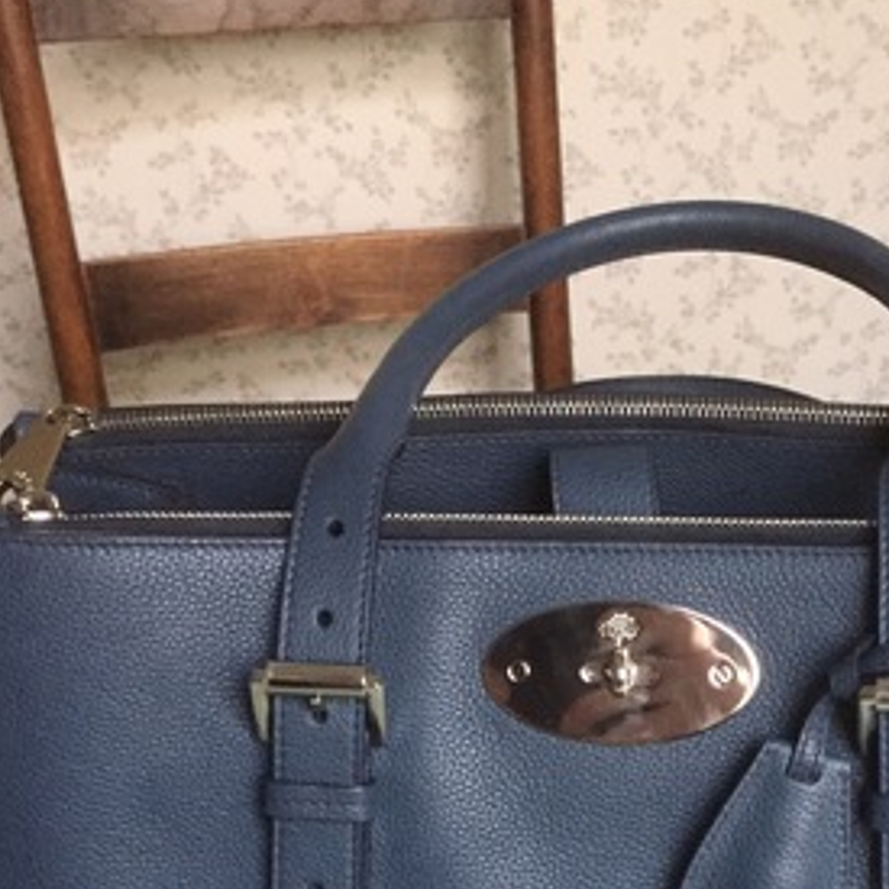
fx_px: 1627
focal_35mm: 56
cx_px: 601
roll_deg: -0.6
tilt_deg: -34.1
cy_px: 769
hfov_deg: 30.3
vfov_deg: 29.5
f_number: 2.2
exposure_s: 1/17
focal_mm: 4.15
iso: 400
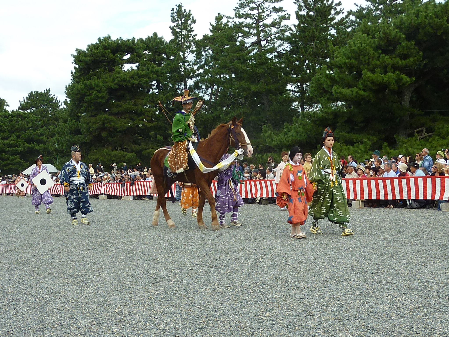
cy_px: 168
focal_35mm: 51
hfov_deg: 37.5
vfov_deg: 28.6
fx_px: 662
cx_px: 224
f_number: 4
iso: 80
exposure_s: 1/400
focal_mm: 4.7
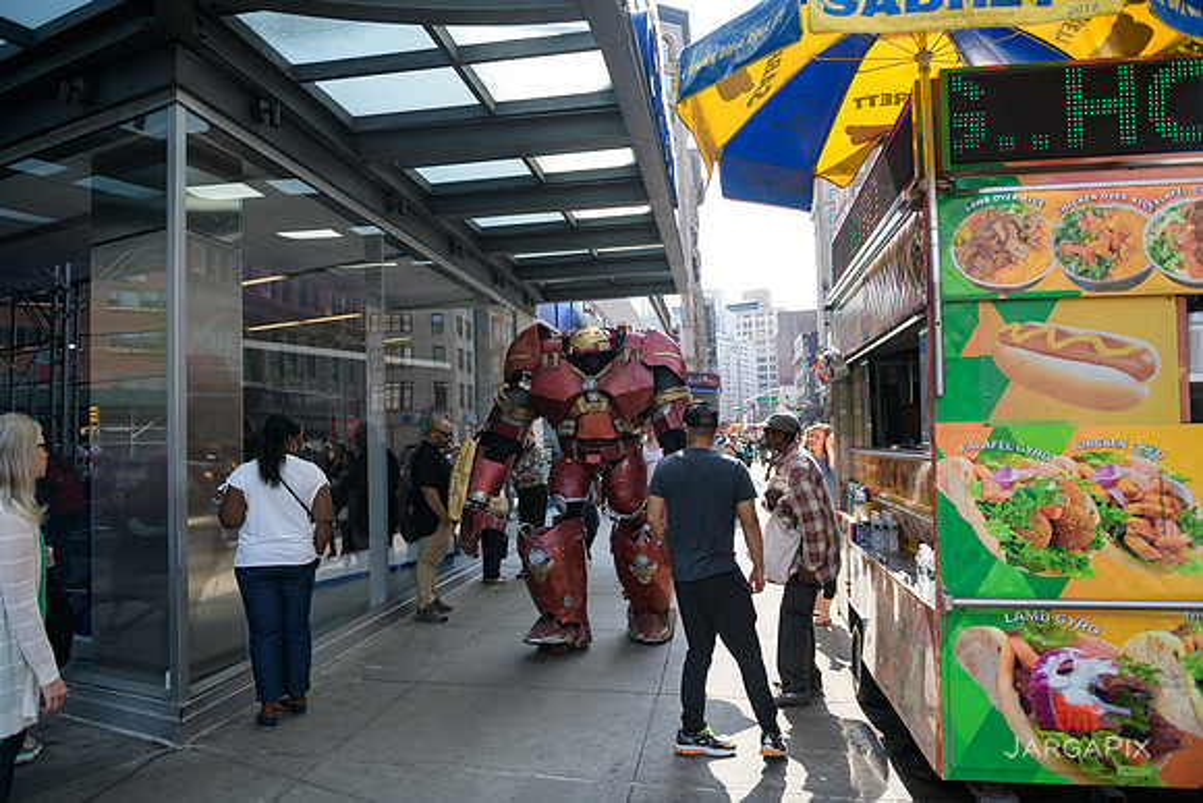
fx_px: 802
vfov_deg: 53.2
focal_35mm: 24
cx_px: 602
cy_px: 402
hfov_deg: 73.7
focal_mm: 24
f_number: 3.2
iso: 200
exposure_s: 1/1250
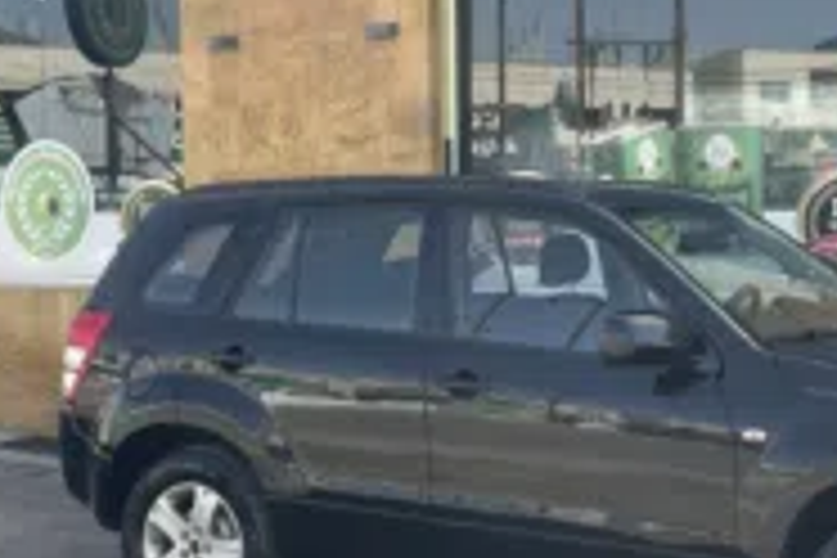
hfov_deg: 33.9
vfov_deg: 23.4
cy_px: 279
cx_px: 608
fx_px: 1348
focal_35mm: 58
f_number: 1.6
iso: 32
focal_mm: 4.2
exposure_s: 1/997
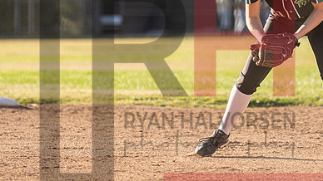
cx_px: 248
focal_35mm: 401
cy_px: -9
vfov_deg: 3.0
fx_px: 3433
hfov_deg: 5.4
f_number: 2.8
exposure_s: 1/2500
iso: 320
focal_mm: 144
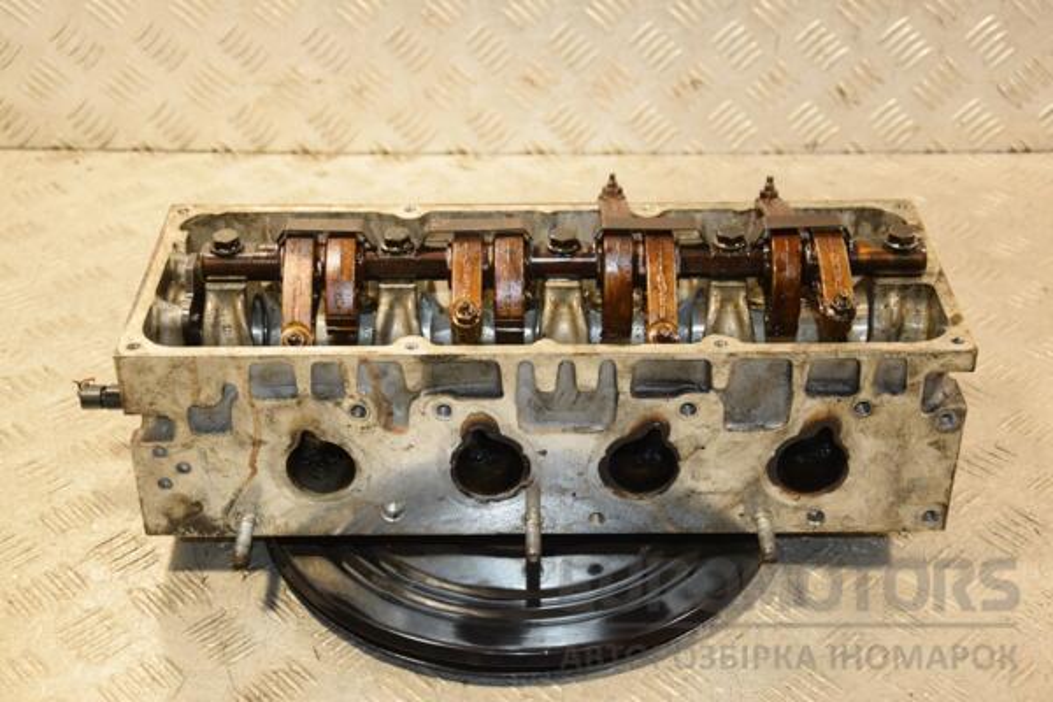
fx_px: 1536
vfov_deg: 25.8
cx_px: 526
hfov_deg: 37.9
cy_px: 351
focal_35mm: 52
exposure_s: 1/125
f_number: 5
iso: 800
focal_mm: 35
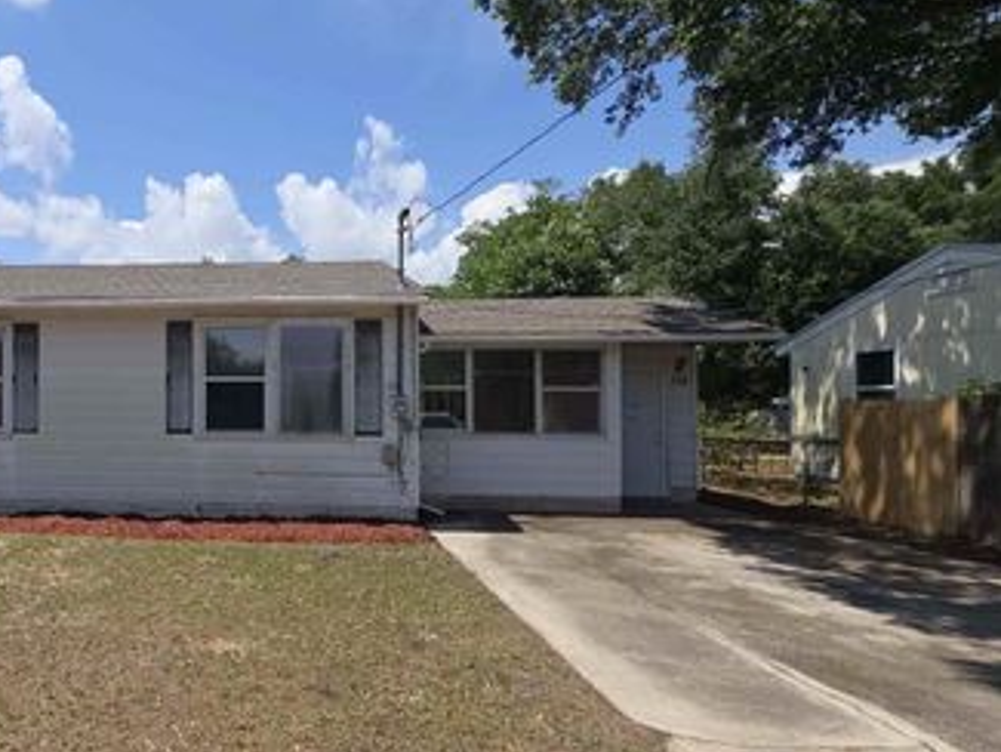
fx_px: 579
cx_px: 234
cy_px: 402
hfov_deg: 75.0
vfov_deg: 65.9
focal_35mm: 20
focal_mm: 2.2
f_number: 1.9
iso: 20
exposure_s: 1/1208
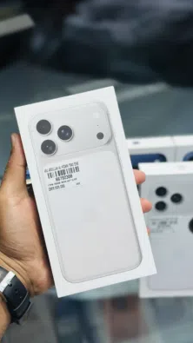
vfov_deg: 39.2
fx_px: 482
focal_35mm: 53
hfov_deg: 22.6
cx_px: 88
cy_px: 170
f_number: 1.78
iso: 80
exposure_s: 1/2070
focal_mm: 6.86
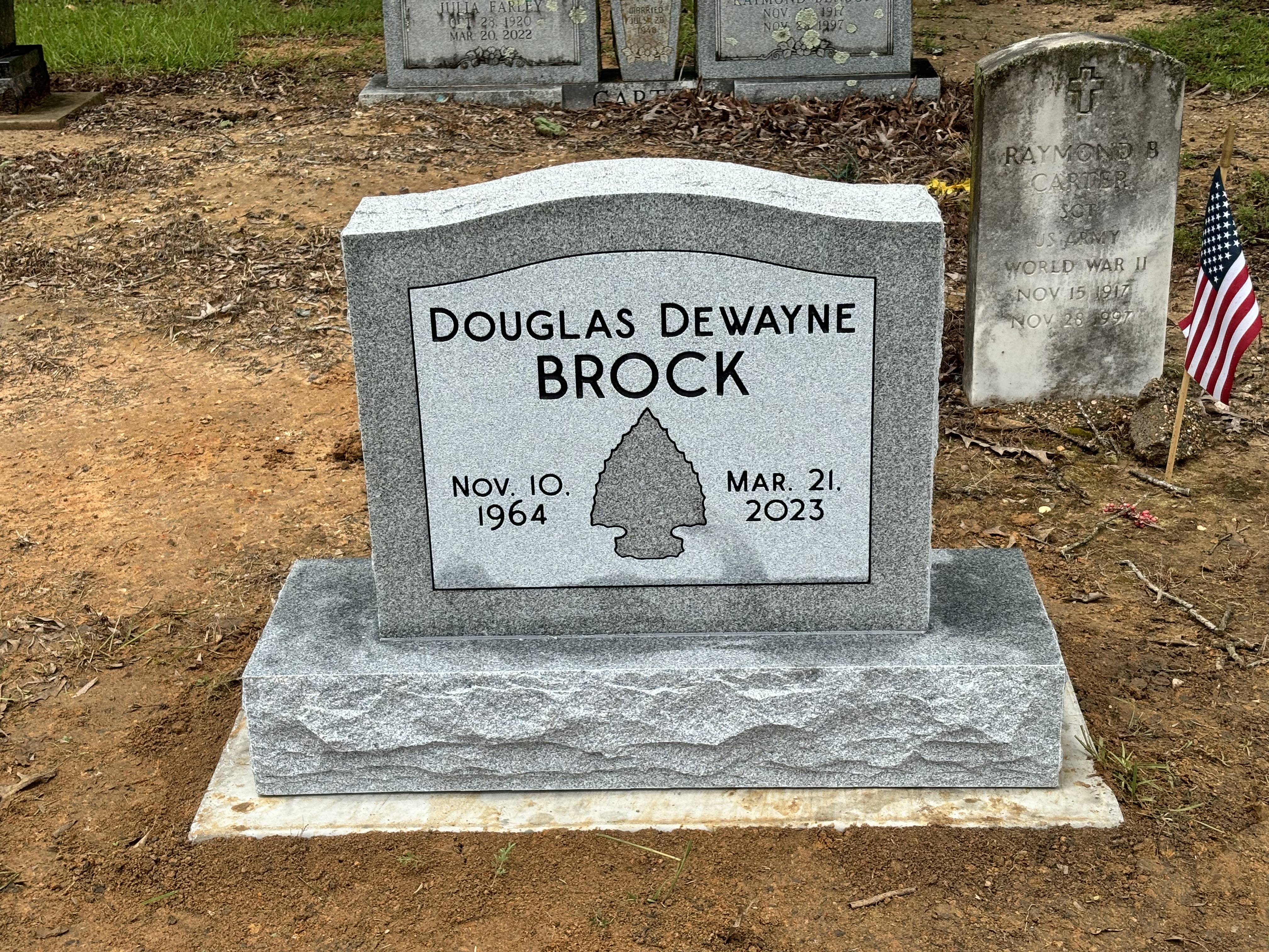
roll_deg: +1.9
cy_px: 476
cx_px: 634
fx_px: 1906
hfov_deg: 36.8
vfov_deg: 28.0
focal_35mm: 52
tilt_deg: -22.2
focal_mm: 5.96
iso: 32
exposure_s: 1/2398
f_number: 1.6
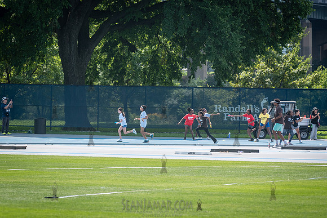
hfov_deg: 10.7
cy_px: 124
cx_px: 145
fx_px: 1742
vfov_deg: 7.2
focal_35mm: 192
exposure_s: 1/2000
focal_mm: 155
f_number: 4.5
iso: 400
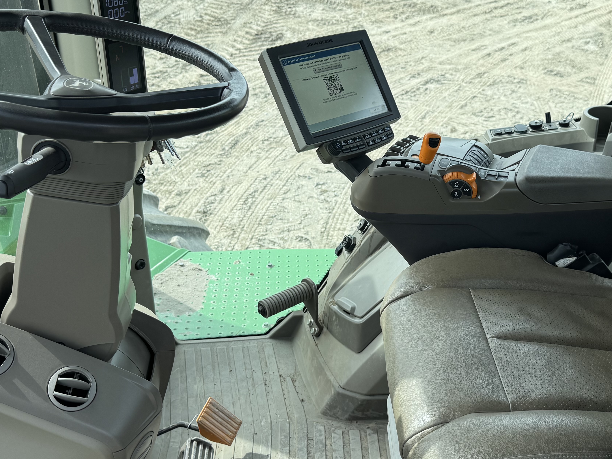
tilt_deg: -31.2
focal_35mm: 41
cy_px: 254
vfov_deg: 35.1
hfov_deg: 45.5
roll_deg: +0.6
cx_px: 373
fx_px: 725
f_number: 1.78
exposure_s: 1/1339
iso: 80
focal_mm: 6.76
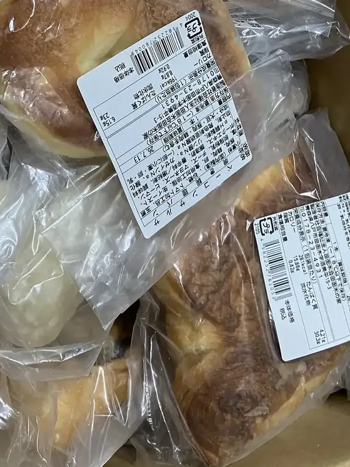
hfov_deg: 24.4
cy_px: 68
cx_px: 137
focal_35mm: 60
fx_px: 809
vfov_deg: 31.0
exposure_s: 1/50
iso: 50
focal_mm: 3.99
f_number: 1.8
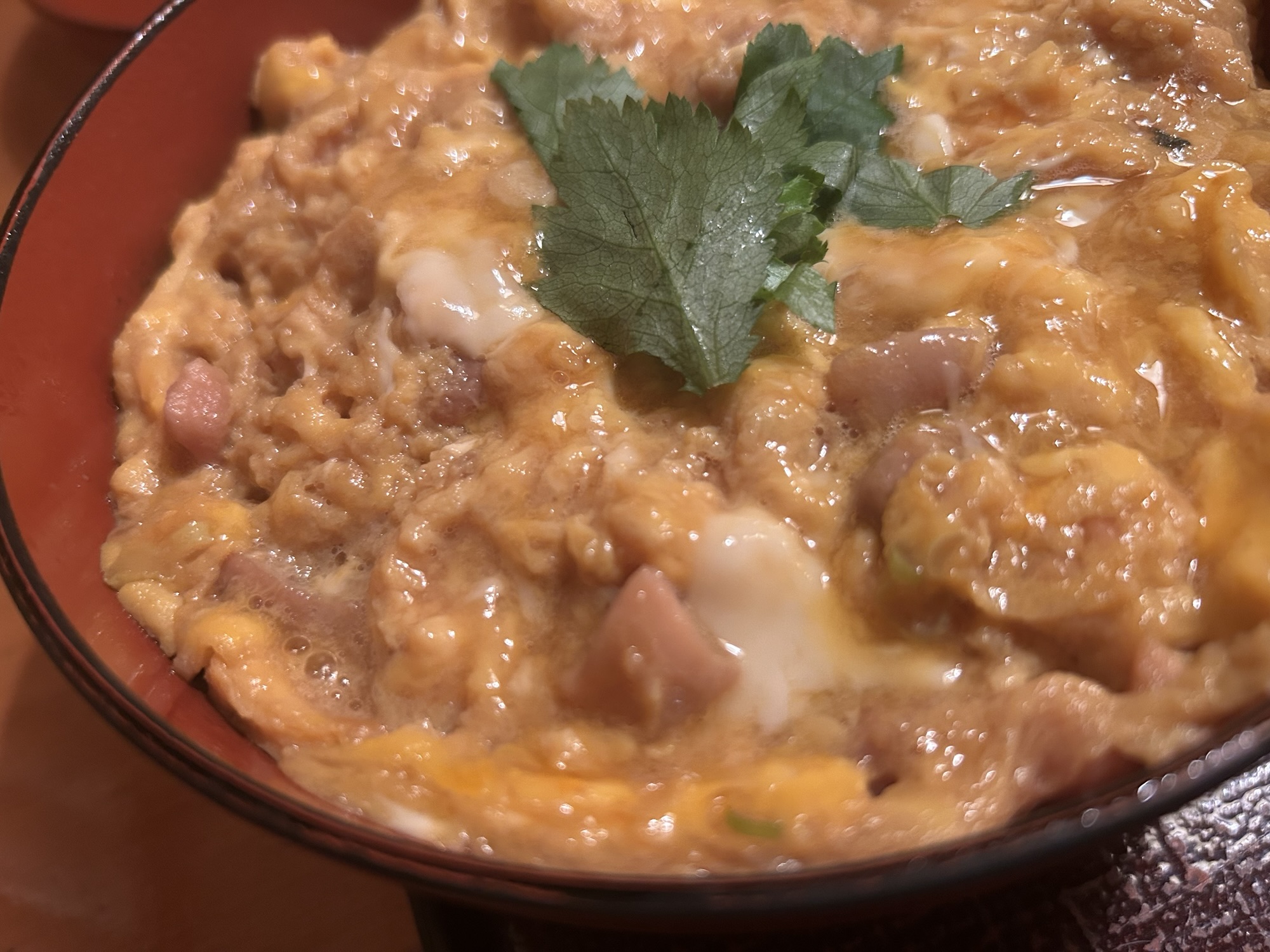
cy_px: 476
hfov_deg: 67.3
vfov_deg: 53.1
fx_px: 954
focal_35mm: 26
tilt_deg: -55.5
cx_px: 635
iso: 320
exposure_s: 1/50
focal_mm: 5.7
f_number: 1.5
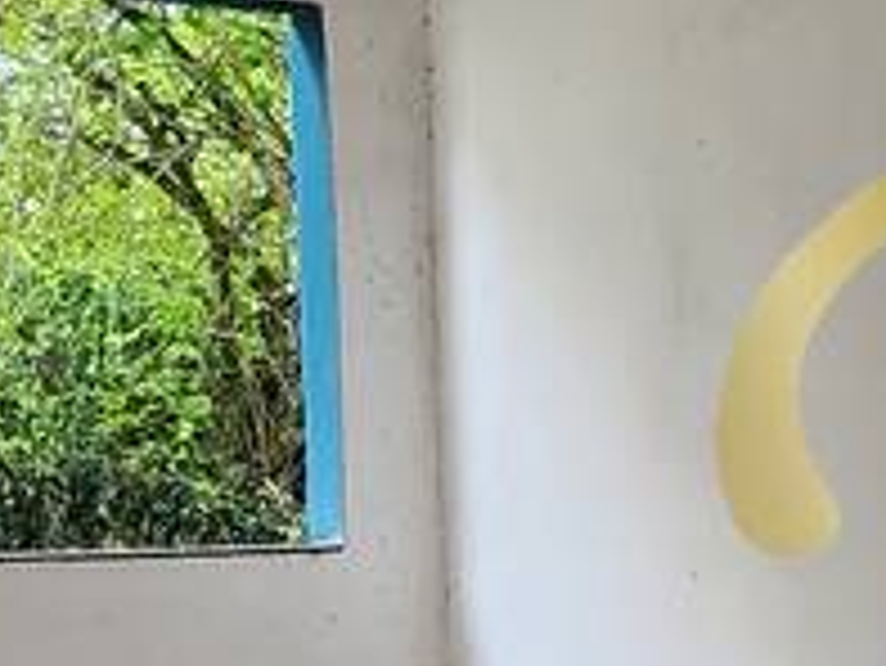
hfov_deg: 17.4
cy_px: 626
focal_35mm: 95
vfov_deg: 15.4
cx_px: 1525
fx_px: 2433
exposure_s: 1/120
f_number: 2.2
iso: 64
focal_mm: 2.2
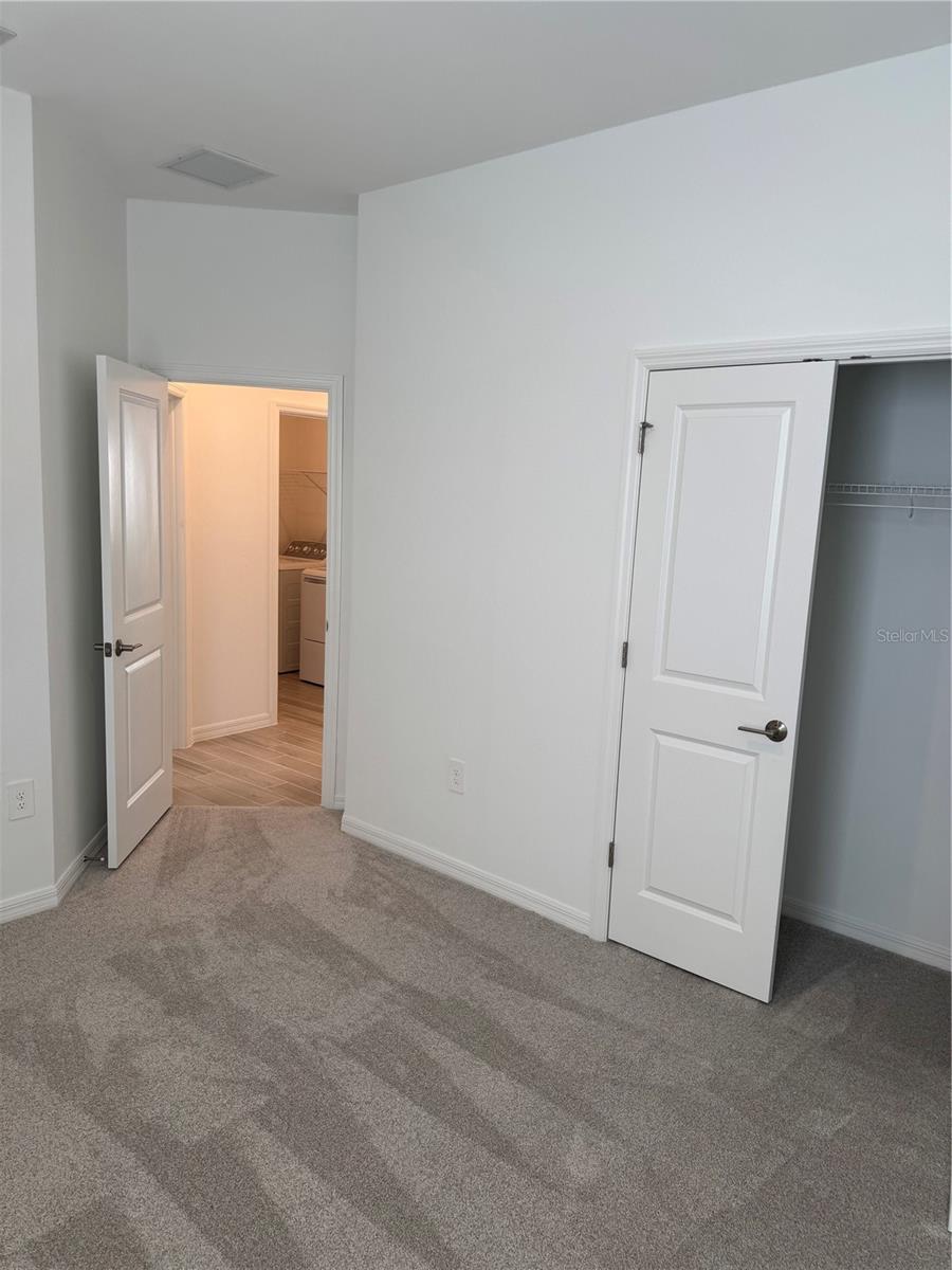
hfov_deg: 56.8
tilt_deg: -9.2
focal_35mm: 24
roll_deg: -2.0
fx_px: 880
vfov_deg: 71.6
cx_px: 476
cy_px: 635
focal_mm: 6.76
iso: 64
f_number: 1.78
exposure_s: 1/120
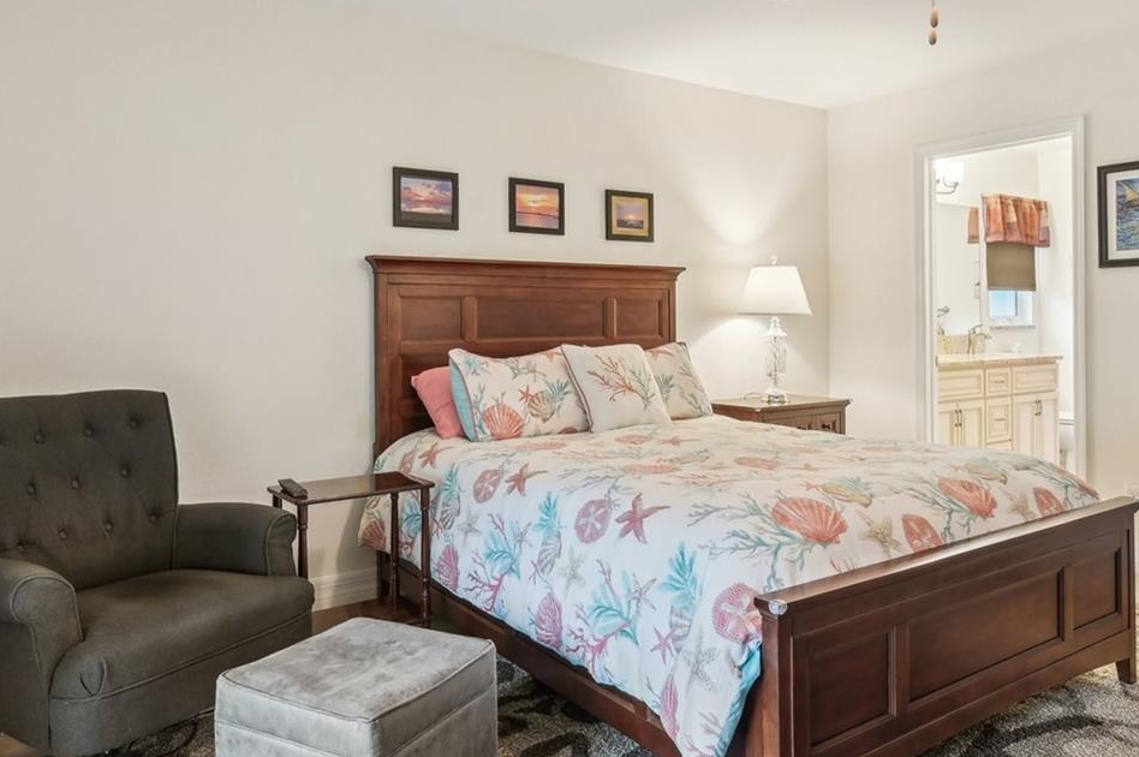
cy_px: 311
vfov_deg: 47.6
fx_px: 853
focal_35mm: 27
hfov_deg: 67.4
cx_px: 566
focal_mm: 16
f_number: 8
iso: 400
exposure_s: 1/3.33
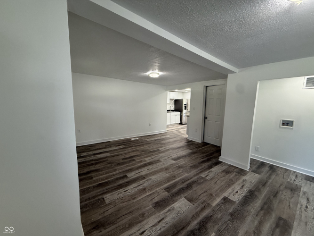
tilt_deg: -6.0
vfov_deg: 85.7
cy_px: 118
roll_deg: -1.7
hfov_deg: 102.1
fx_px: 127
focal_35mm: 14
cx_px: 157
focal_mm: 2.22
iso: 200
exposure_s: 1/99
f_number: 2.2
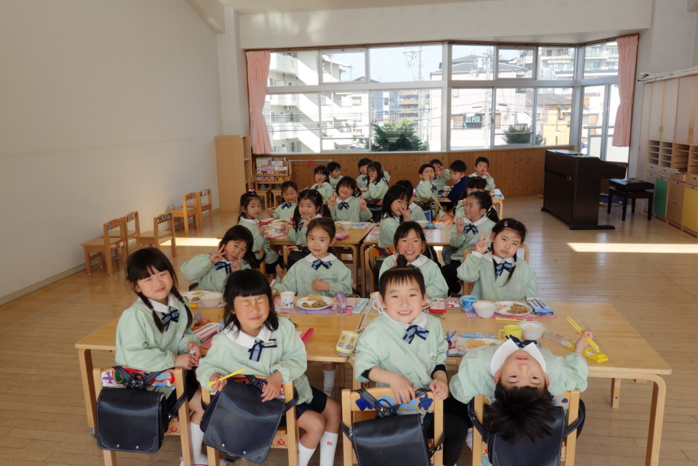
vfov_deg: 46.4
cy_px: 233
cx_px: 349
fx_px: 543
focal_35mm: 28
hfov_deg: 65.5
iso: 125
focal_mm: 10.4
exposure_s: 1/60
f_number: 9
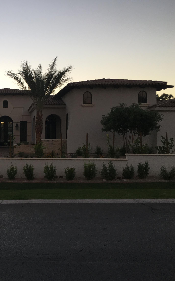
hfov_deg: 28.6
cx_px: -1
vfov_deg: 47.2
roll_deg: -0.3
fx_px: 321
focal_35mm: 42
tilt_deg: +0.2
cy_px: 140
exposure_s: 1/120
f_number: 2.2
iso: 32
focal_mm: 4.15
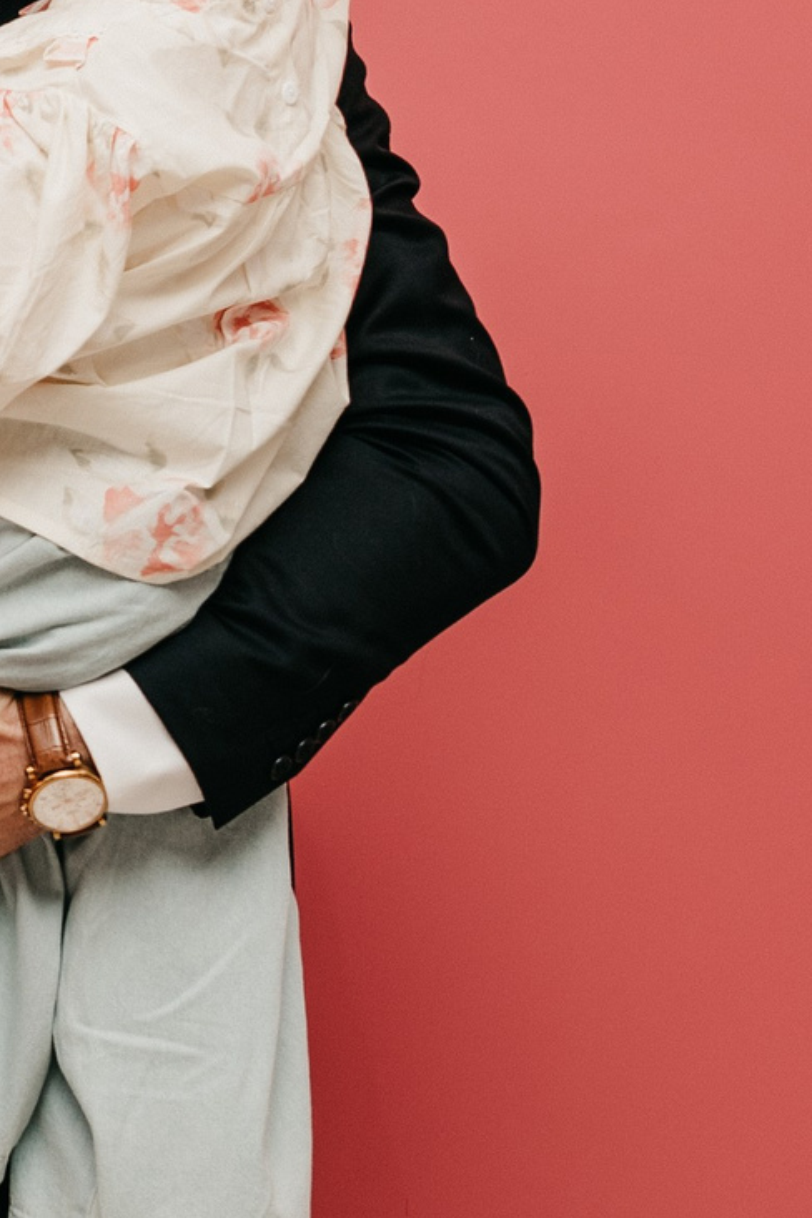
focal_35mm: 120
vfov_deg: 16.7
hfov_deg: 10.7
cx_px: -658
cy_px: 36
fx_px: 4060
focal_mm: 29
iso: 125
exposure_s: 1/160
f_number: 4
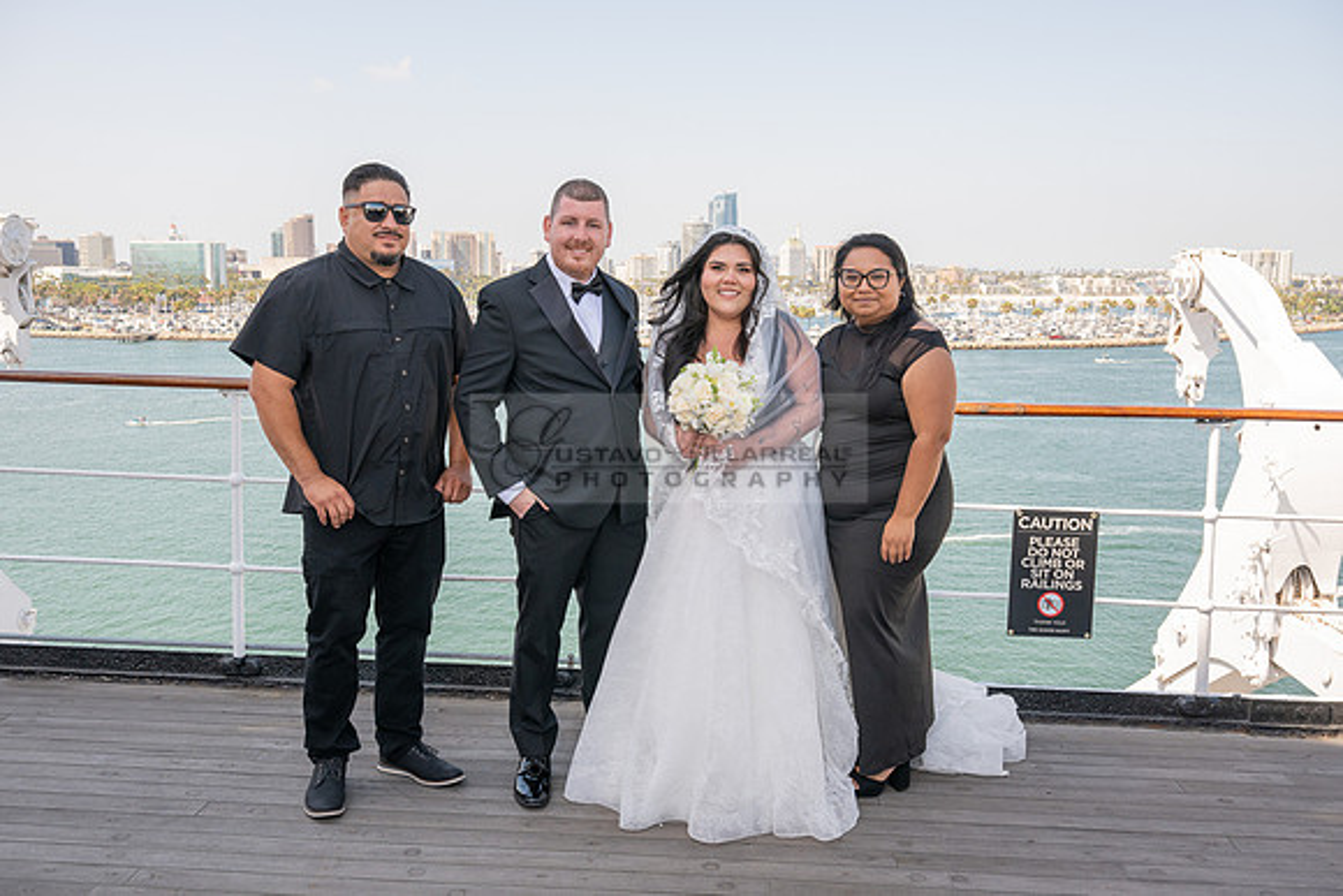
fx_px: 1250
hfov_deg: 56.5
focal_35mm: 34
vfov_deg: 39.4
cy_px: 448
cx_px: 672
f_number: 9
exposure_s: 1/200
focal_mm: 33.5
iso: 200
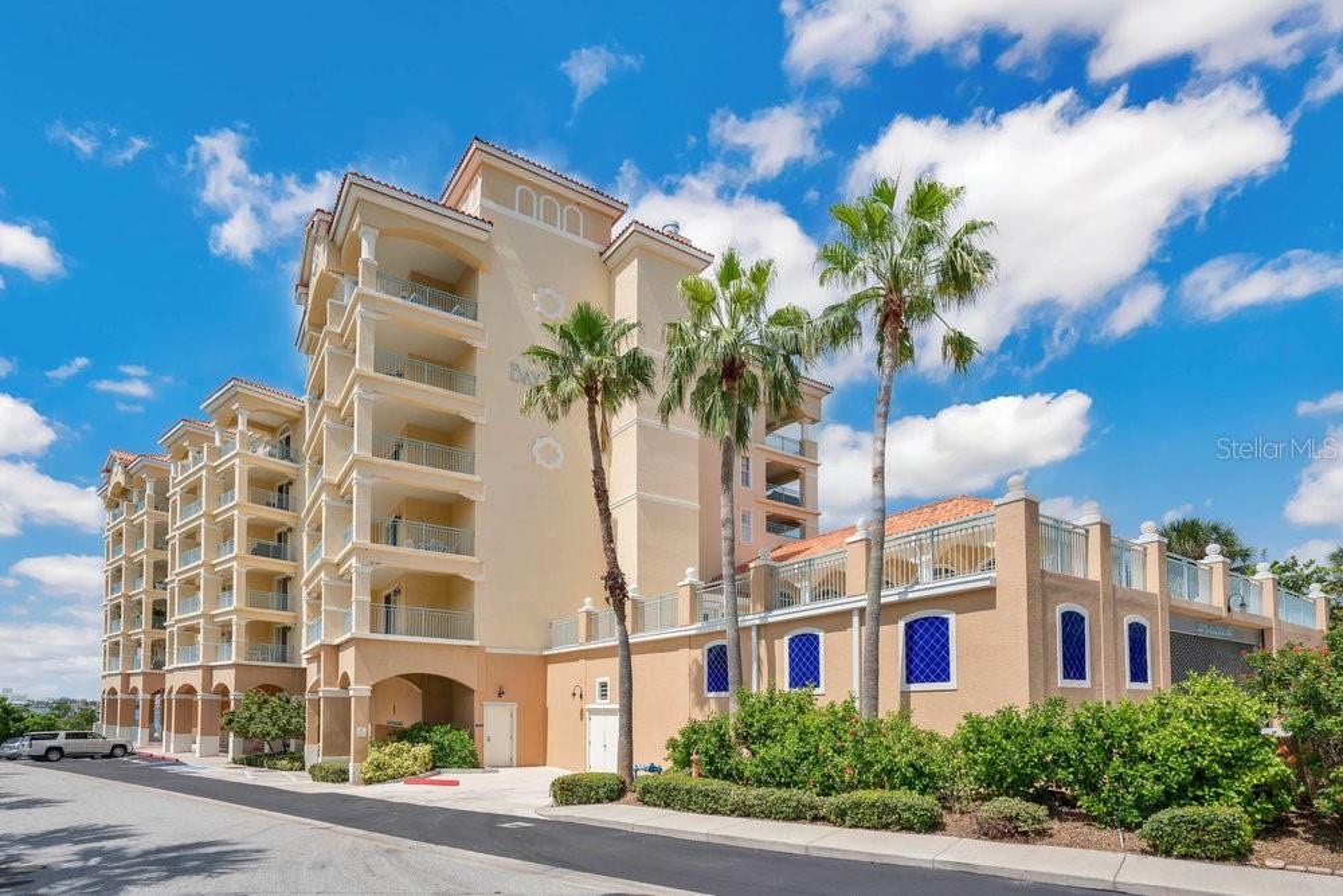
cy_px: 448
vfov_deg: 73.8
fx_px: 597
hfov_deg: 96.7
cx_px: 672
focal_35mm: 16
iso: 100
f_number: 10
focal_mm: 16
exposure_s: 1/320
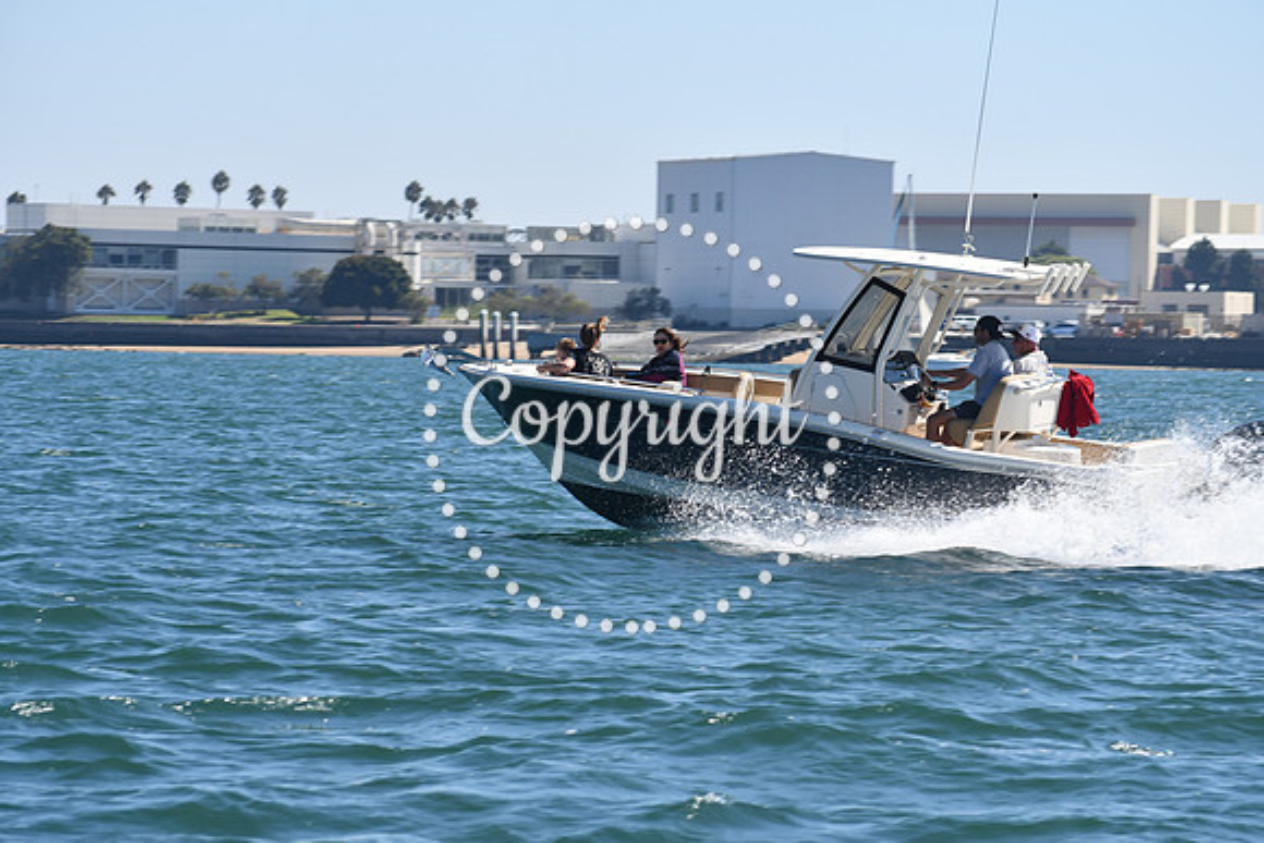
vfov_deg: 8.7
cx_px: 632
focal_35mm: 157
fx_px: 5513
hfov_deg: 13.1
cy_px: 422
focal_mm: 105
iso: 100
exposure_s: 1/320
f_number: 9
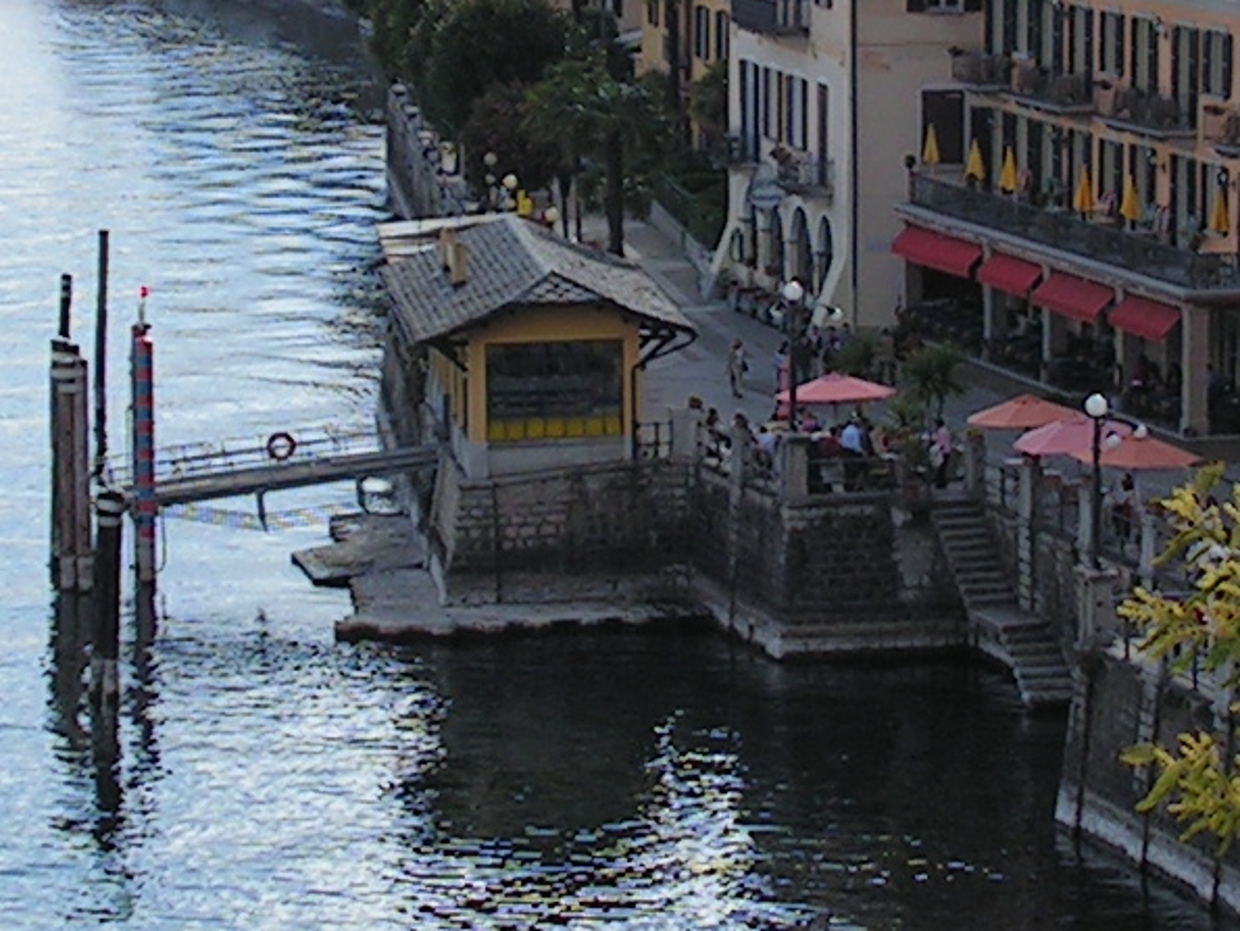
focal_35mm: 172
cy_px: 273
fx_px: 6165
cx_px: 834
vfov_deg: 8.6
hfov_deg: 11.5
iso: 64
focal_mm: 8.4
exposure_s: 1/640
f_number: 3.2
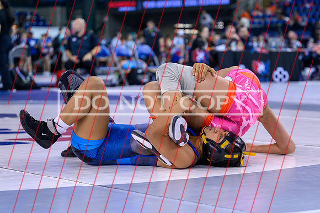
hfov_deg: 20.0
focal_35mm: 102
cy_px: 127
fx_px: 906
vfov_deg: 13.4
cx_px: 189
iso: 2500
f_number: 2.8
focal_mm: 70
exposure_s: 1/800
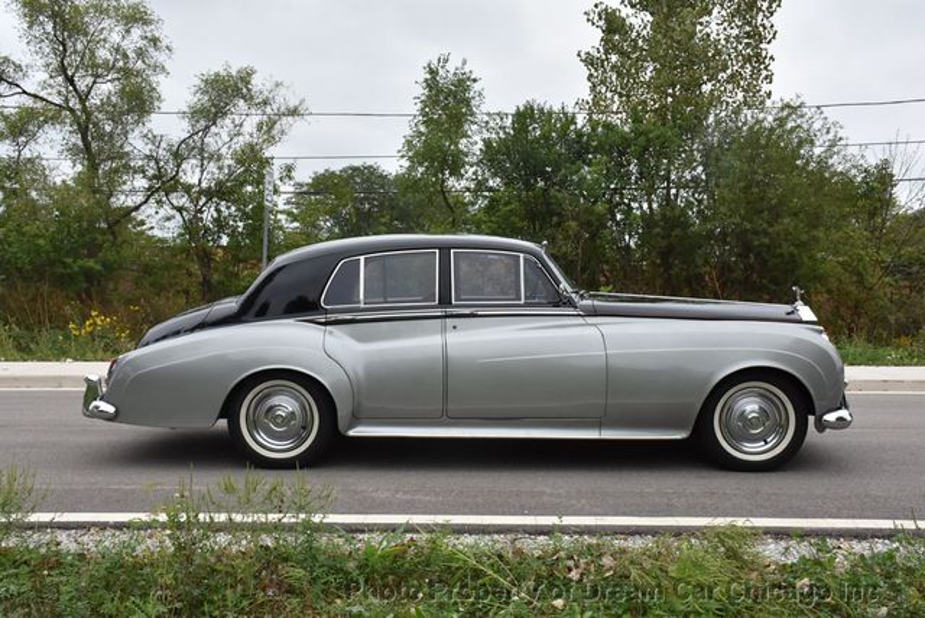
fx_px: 926
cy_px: 309
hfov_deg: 53.1
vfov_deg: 36.9
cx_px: 462
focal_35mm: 36
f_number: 8
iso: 800
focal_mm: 24
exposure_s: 1/500
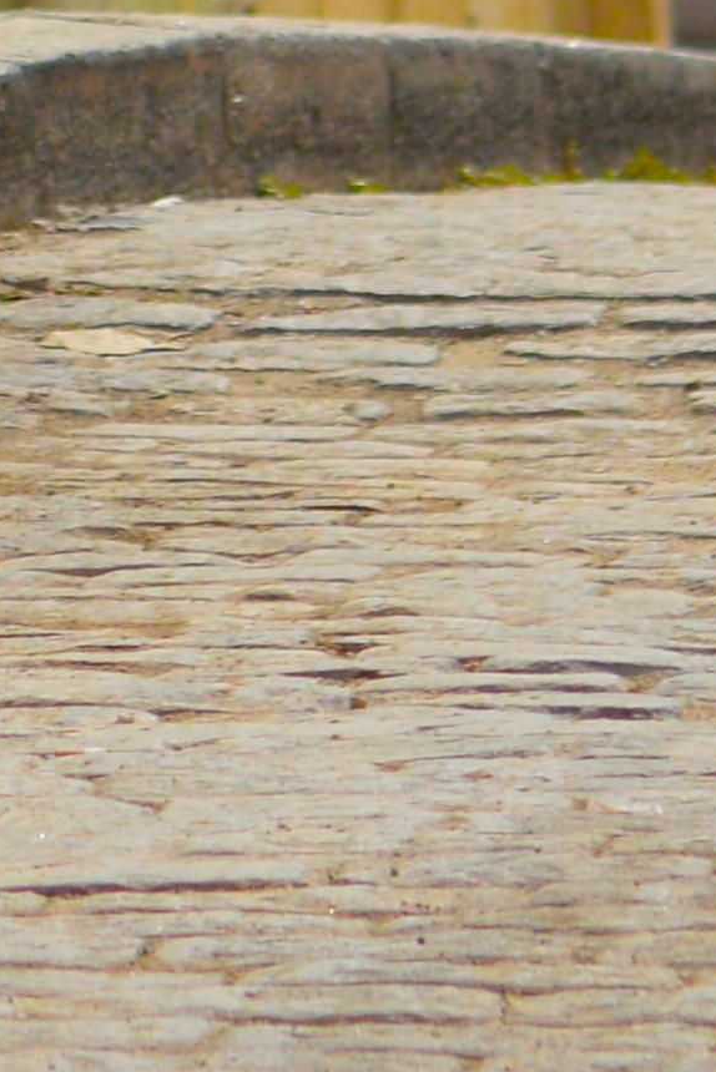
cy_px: -2058
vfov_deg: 3.8
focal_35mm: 524
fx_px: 15619
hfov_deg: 2.6
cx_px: -444
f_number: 2.8
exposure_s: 1/2500
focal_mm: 50
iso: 200
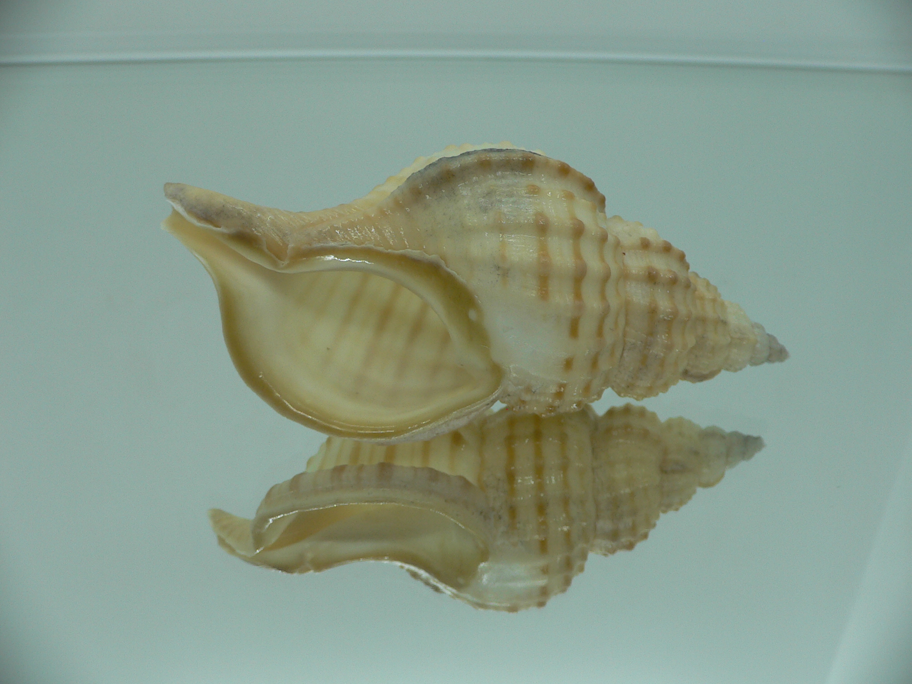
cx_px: 456
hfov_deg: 52.6
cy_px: 342
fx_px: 922
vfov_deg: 40.7
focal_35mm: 35
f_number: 2.8
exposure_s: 1/60
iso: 80
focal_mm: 4.6
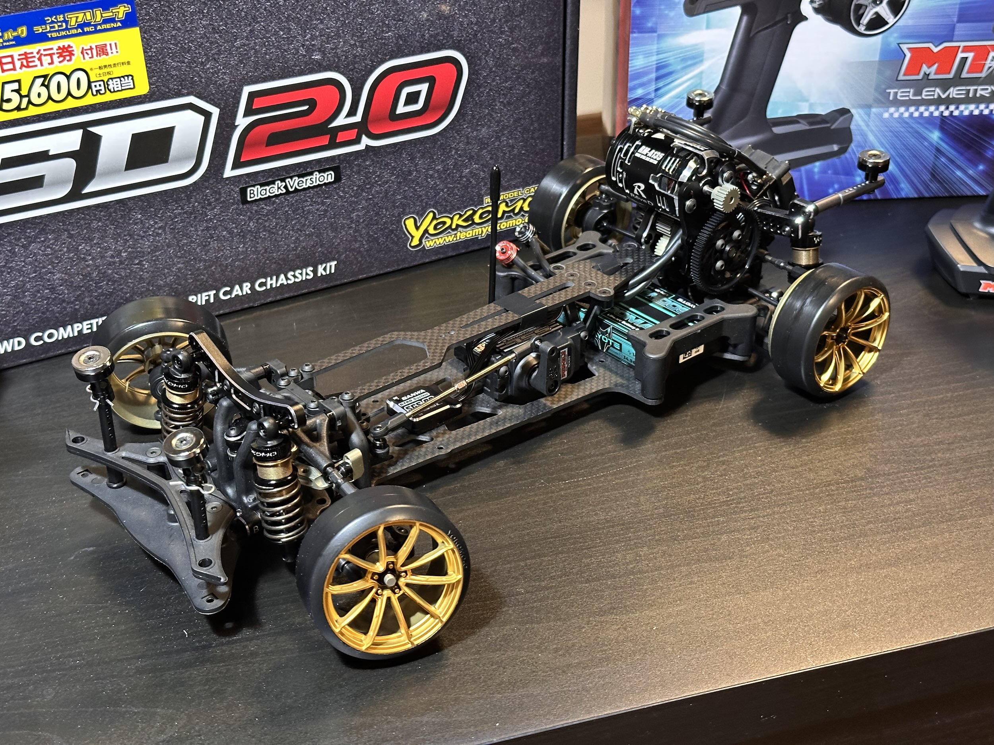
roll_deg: +0.2
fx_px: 1378
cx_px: 497
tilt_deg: -32.0
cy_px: 372
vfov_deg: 30.3
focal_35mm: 48
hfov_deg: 39.7
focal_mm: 6.86
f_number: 1.78
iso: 400
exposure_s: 1/33
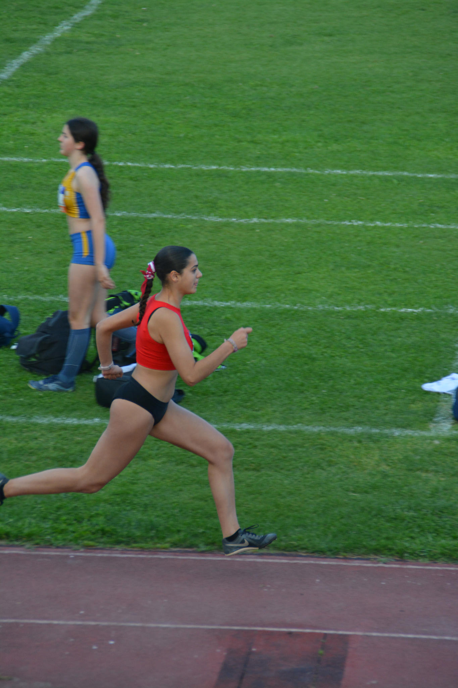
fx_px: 5726
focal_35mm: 300
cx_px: 229
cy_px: 344
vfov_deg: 6.9
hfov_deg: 4.6
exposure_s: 1/500
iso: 800
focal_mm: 200
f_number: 6.3
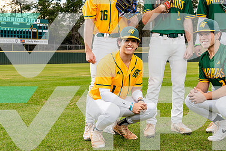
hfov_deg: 32.2
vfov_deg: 21.8
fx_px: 389
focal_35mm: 62
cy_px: 41
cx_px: 139
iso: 400
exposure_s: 1/250
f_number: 5.6
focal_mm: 38
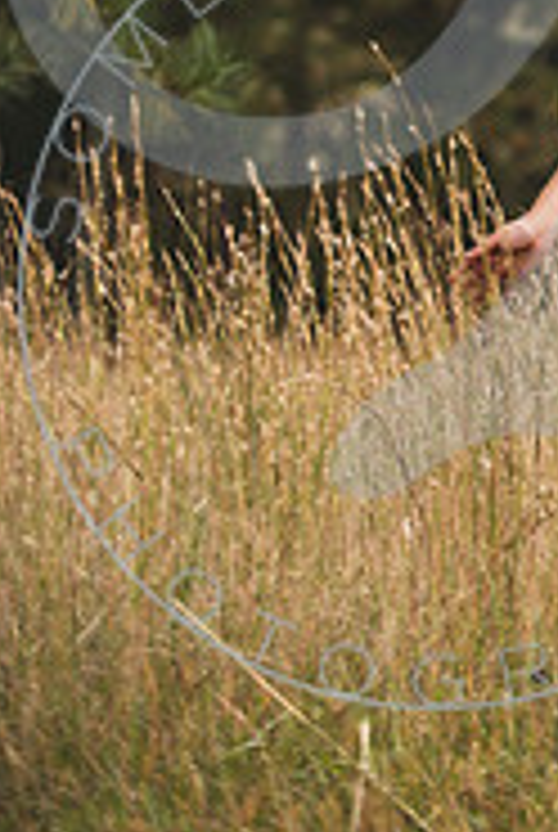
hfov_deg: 5.4
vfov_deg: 8.0
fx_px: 5906
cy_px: -49
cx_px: 639
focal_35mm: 255
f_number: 2.8
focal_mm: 105
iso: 400
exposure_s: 1/400
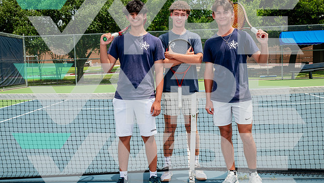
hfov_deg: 47.3
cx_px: 159
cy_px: 94
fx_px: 369
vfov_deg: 27.7
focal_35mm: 43
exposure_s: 1/400
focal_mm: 40
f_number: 7.1
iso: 125
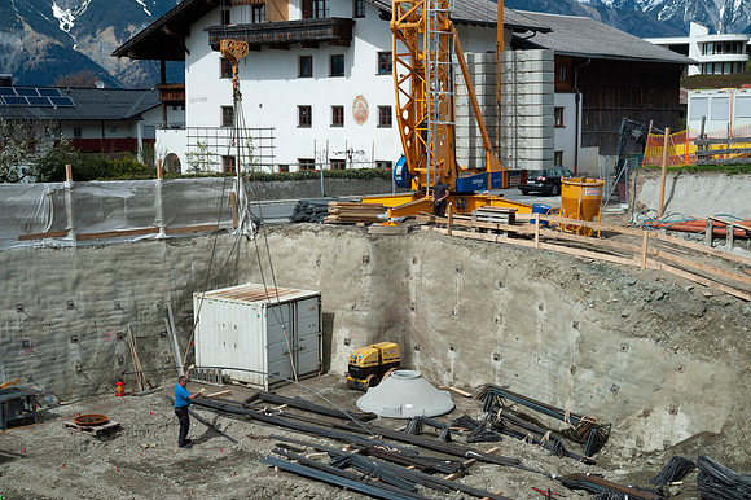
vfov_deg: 24.6
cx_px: 376
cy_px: 250
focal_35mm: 55
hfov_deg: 36.3
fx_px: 1147
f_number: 8
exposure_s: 1/1000
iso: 200
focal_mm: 55
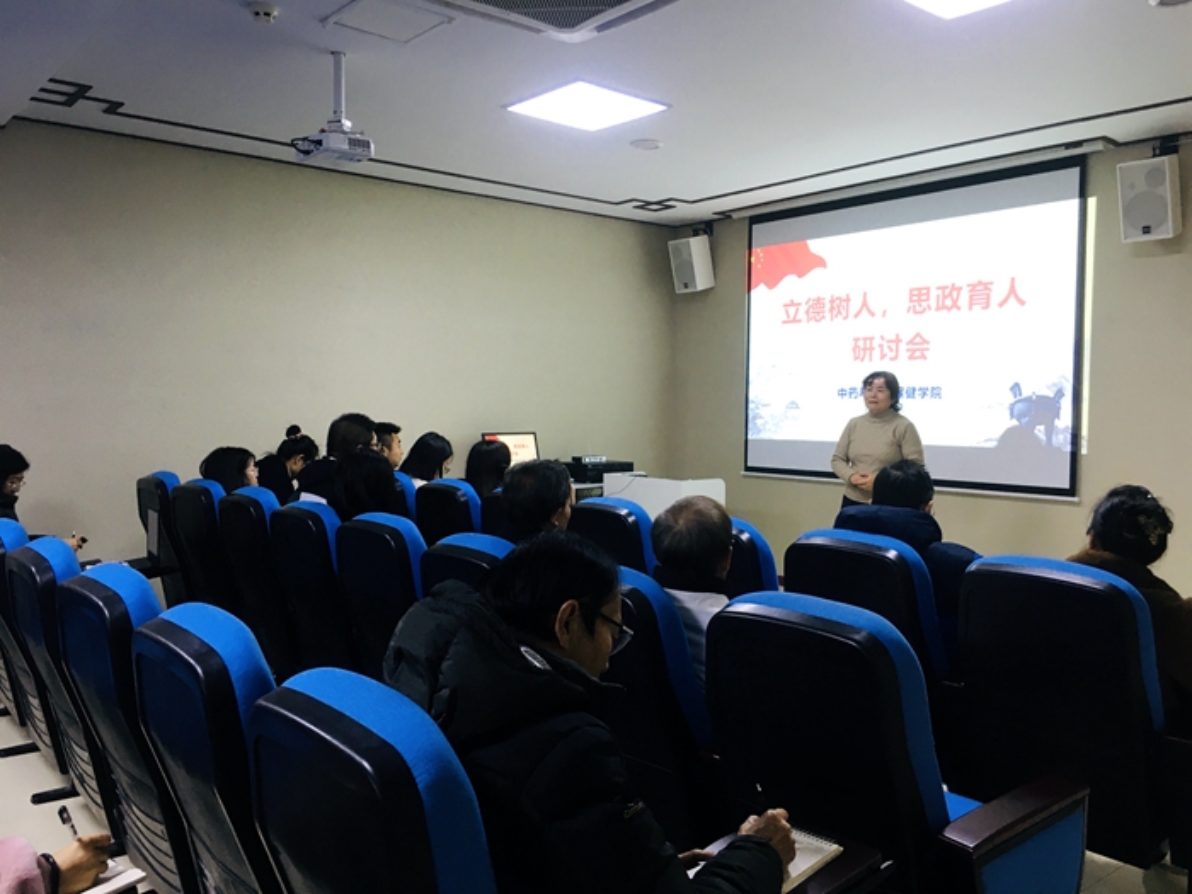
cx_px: 596
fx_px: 999
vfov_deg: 48.2
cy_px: 447
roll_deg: +0.1
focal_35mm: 29
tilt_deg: -0.7
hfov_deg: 61.7
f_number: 2.2
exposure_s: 1/33
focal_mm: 4.15
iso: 80
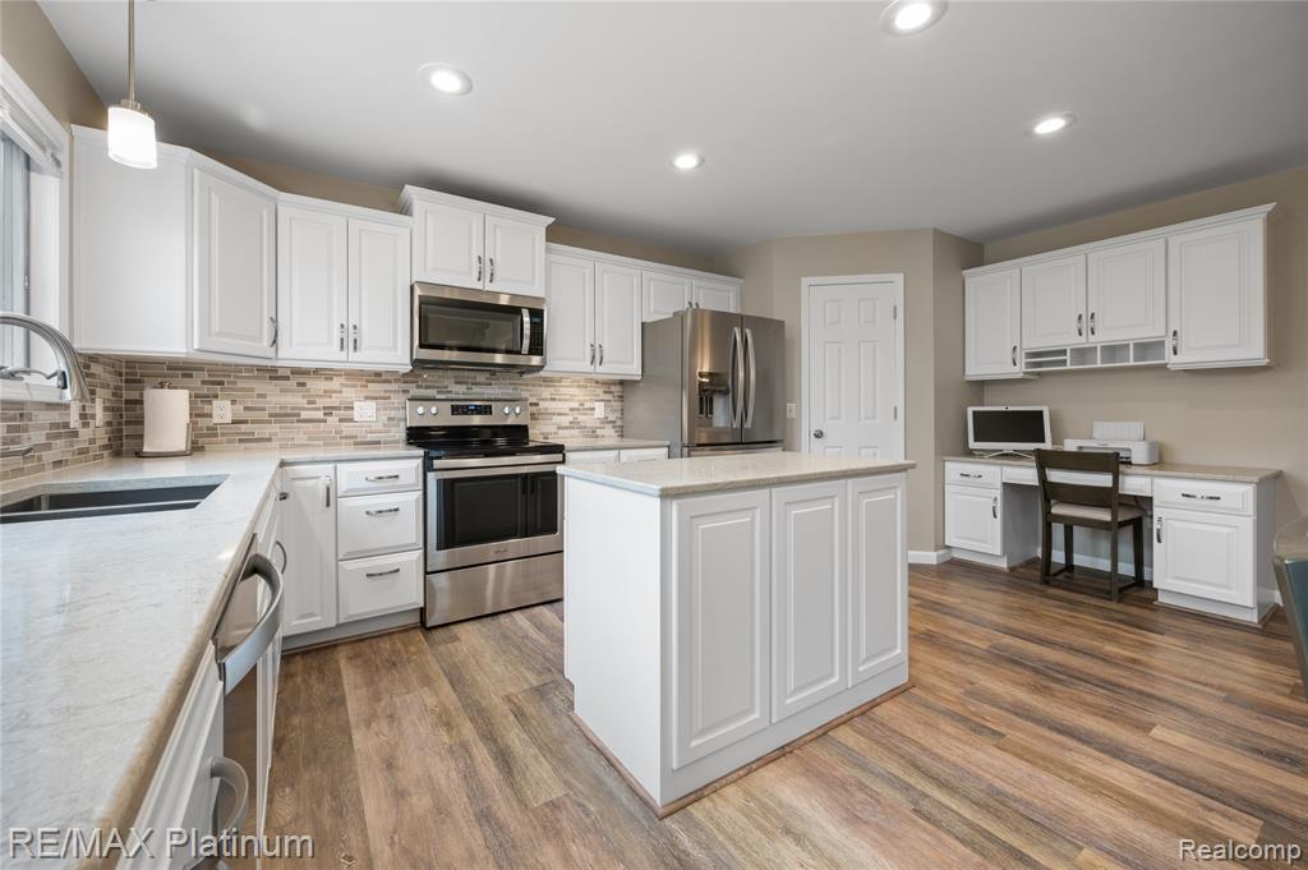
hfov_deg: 104.3
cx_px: 654
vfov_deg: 81.1
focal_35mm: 14
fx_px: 508
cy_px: 435
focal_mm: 14
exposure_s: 1.3
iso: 100
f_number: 11
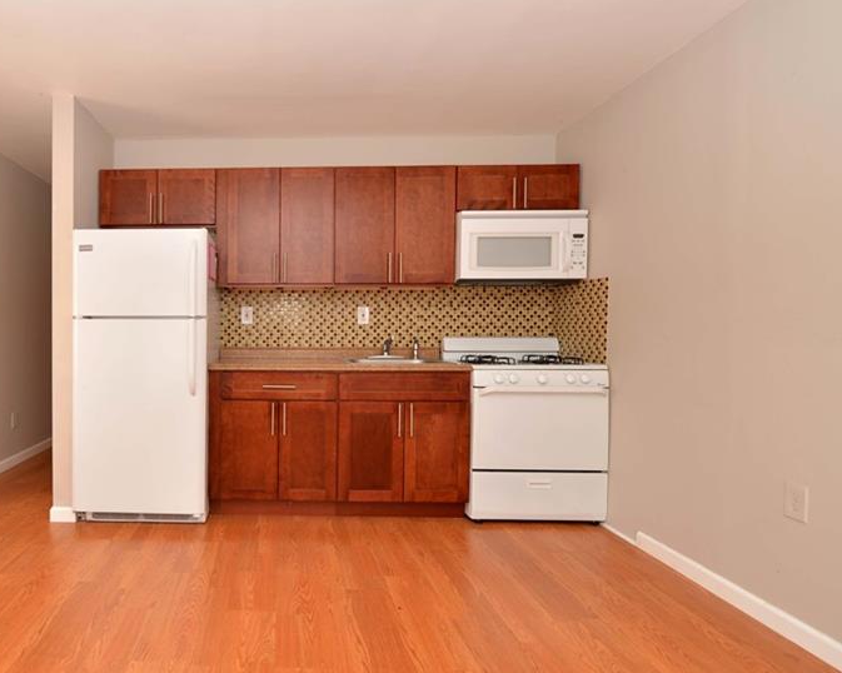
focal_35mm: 20
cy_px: 340
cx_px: 243
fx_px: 498
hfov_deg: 76.2
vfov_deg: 68.1
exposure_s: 1/80
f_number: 4.5
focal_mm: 14
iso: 200
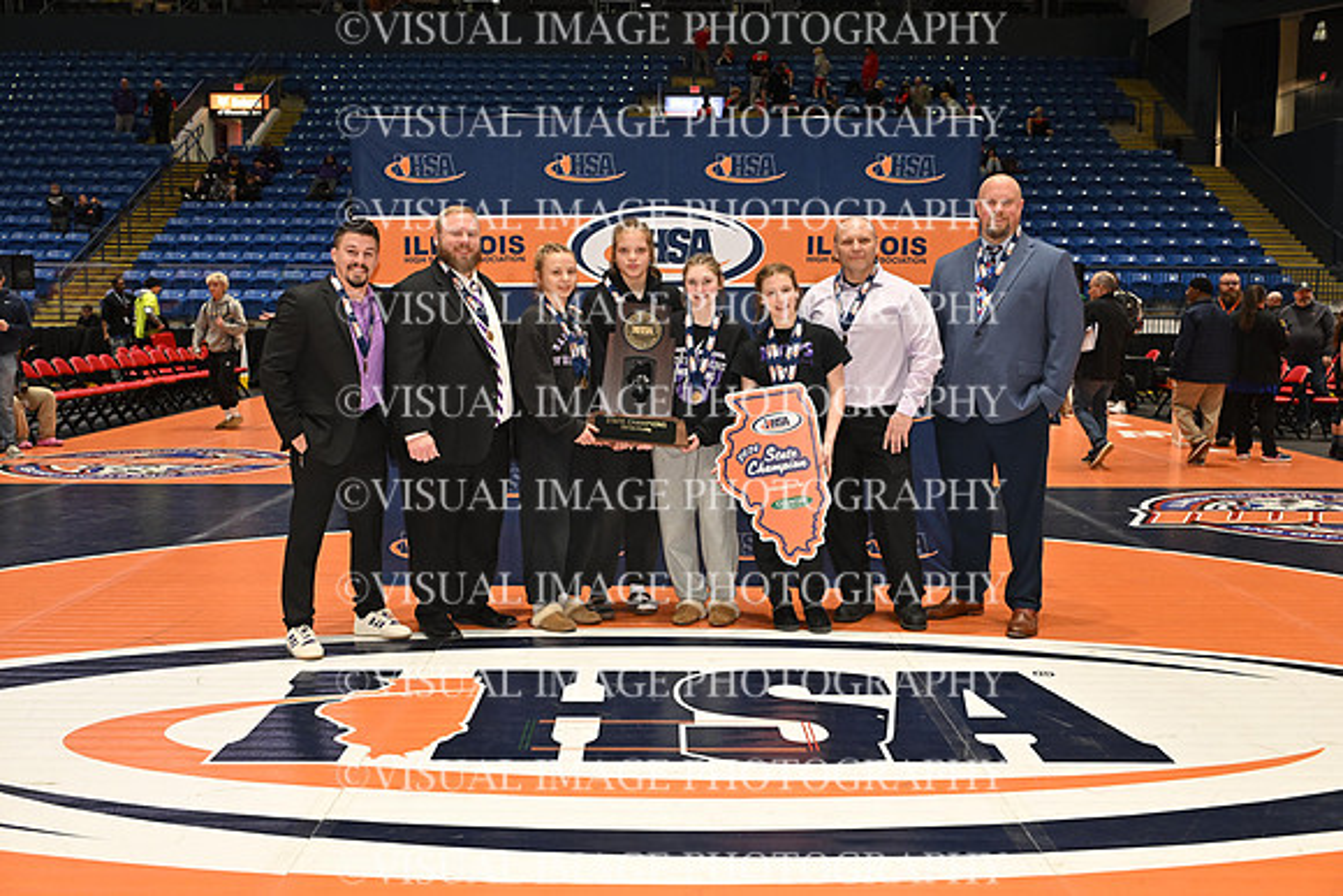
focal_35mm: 35
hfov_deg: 54.4
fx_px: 1306
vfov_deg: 37.9
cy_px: 448
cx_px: 672
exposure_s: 1/160
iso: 1600
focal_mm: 35
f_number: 5.6
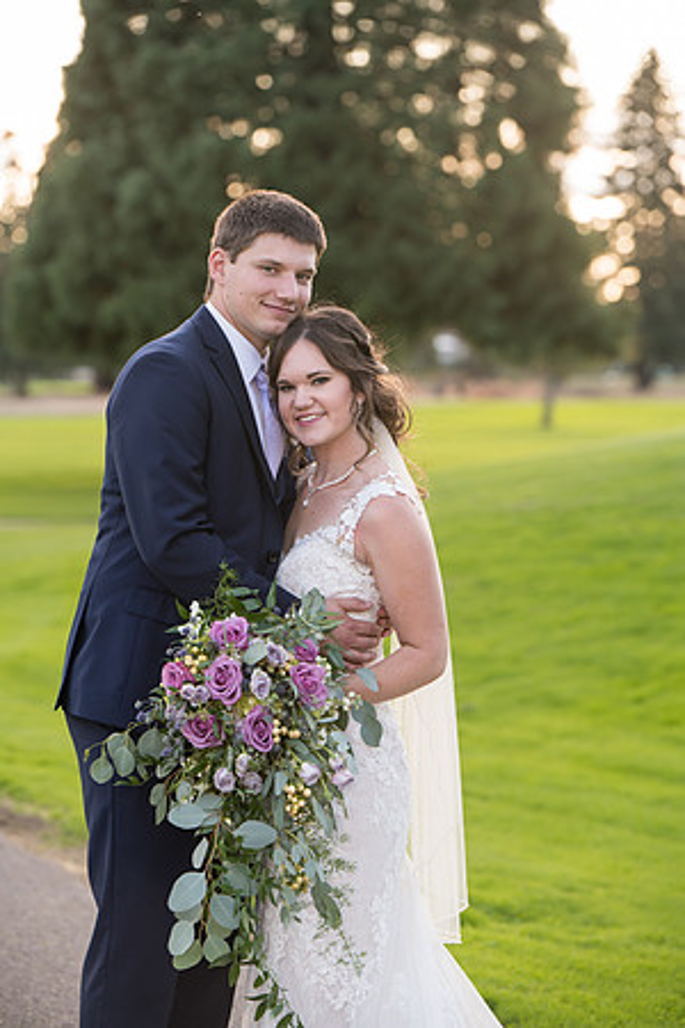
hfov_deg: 10.5
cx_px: 342
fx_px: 3710
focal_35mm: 130
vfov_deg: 15.8
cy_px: 514
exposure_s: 1/320
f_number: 4
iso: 320
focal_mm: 130
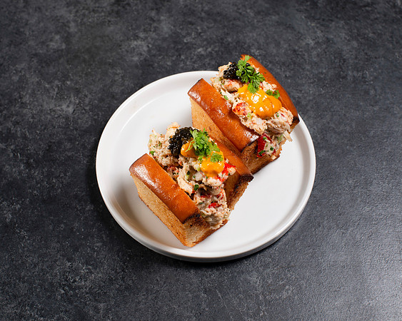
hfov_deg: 33.4
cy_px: 160
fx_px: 669
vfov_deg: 27.0
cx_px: 201
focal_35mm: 56
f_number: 9
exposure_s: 1/200
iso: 200
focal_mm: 50
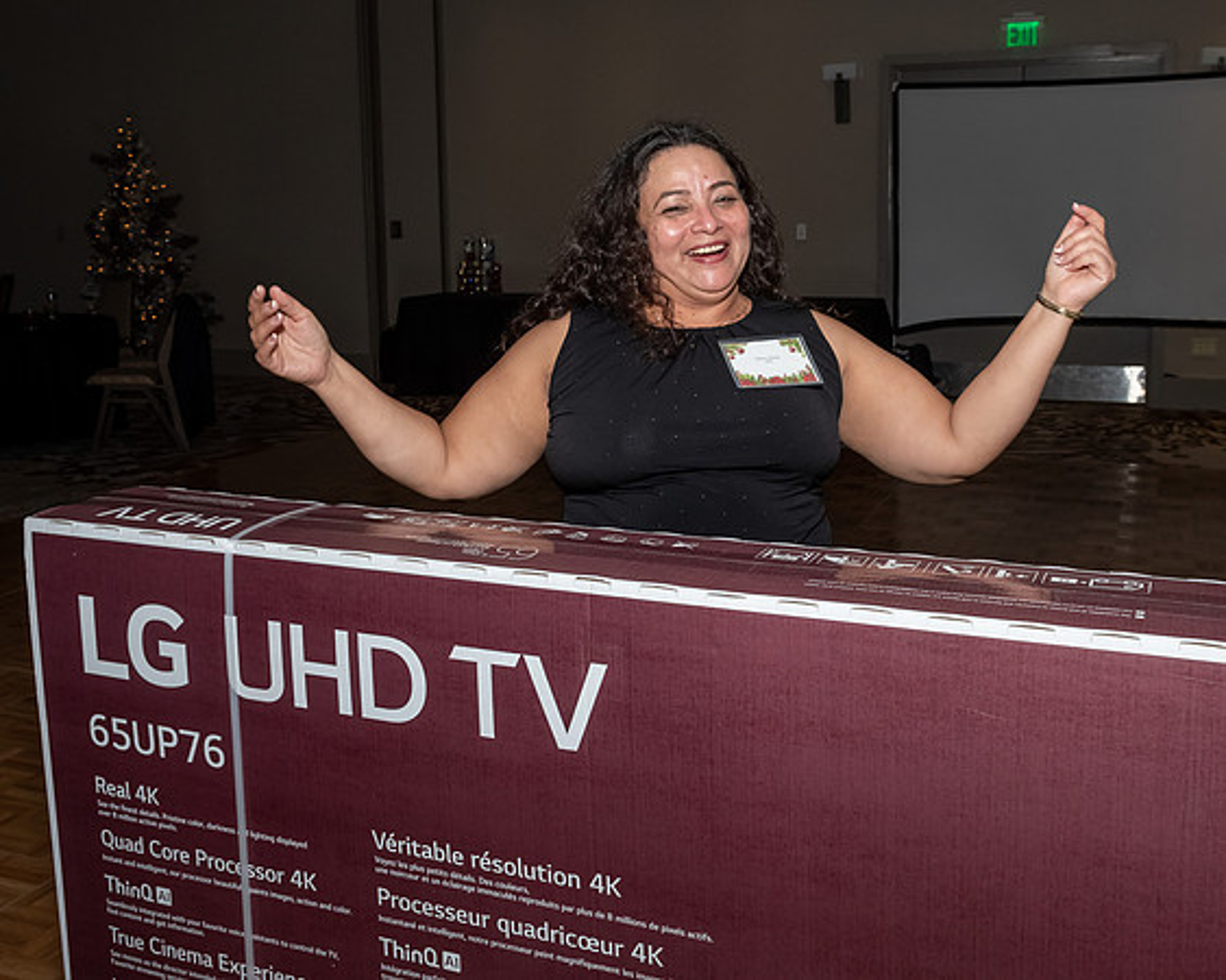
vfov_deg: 41.4
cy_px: 374
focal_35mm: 36
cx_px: 641
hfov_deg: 50.9
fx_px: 1289
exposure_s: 1/250
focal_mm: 17
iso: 500
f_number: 7.1
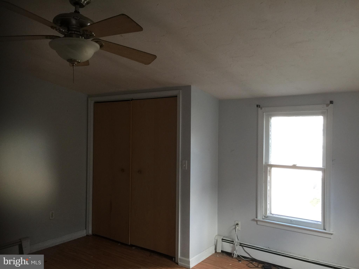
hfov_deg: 61.7
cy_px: 134
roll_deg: -1.2
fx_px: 301
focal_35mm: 29
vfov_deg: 48.2
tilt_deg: +0.6
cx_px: 180
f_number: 2.2
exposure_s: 1/30
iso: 50
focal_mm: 4.15
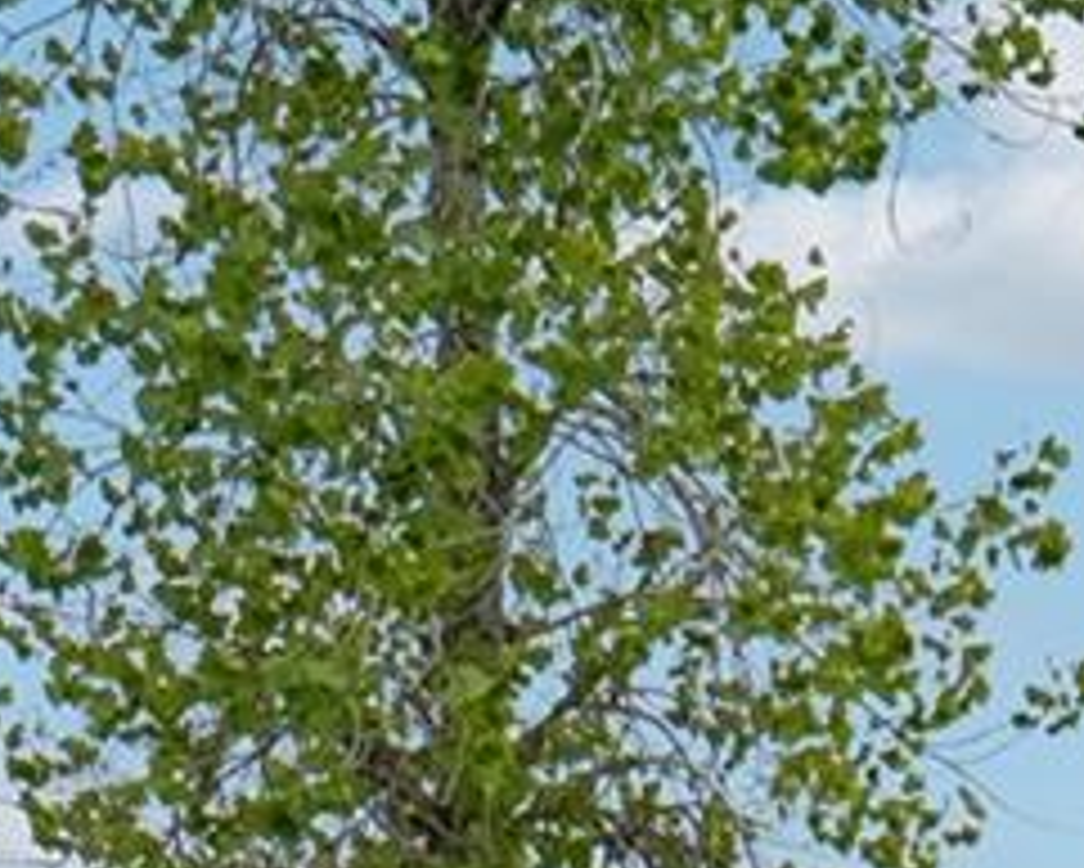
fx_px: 5392
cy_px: 1219
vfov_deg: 9.0
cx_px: 2231
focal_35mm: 168
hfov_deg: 10.5
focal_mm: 18
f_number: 8
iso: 400
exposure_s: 1/1250
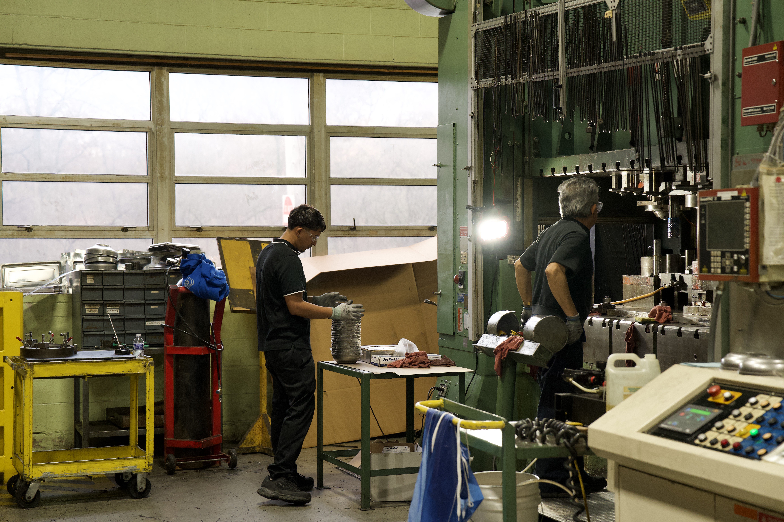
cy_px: 261
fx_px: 1524
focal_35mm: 70
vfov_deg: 19.5
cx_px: 392
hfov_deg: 28.8
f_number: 4.5
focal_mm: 70
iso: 3200
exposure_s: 1/160
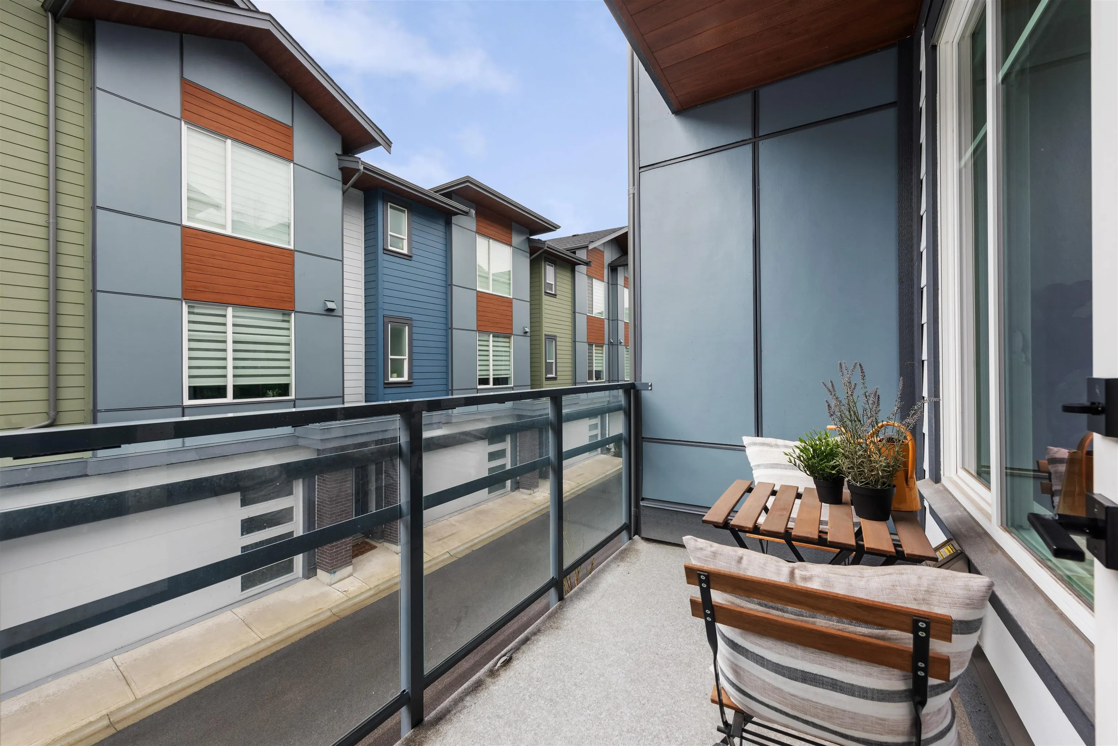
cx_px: 559
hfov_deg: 104.2
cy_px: 373
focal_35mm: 14
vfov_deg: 81.2
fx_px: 435
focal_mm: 14
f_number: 8
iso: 250
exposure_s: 1/20
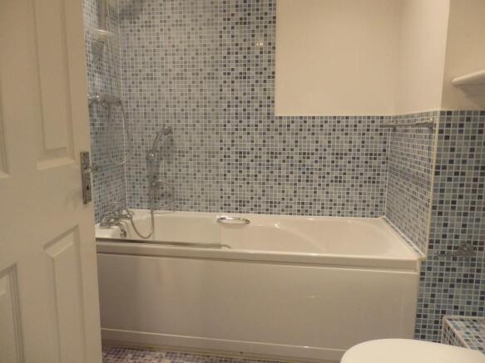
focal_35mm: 25
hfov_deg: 69.4
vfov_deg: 54.9
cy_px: 182
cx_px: 242
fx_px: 350
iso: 800
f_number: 3
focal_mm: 4.5
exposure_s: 1/100
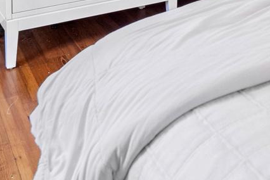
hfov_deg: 24.2
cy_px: -174
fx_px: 577
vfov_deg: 14.7
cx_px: 311
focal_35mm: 77
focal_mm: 16
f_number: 8
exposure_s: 1/2.5
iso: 1250
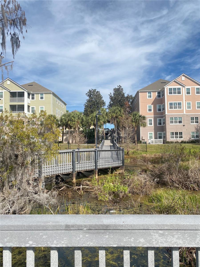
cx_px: 100
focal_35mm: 26
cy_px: 134
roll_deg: +1.4
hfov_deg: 53.1
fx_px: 200
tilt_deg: +3.7
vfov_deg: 67.3
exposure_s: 1/3125
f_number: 1.8
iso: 32
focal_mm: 4.25
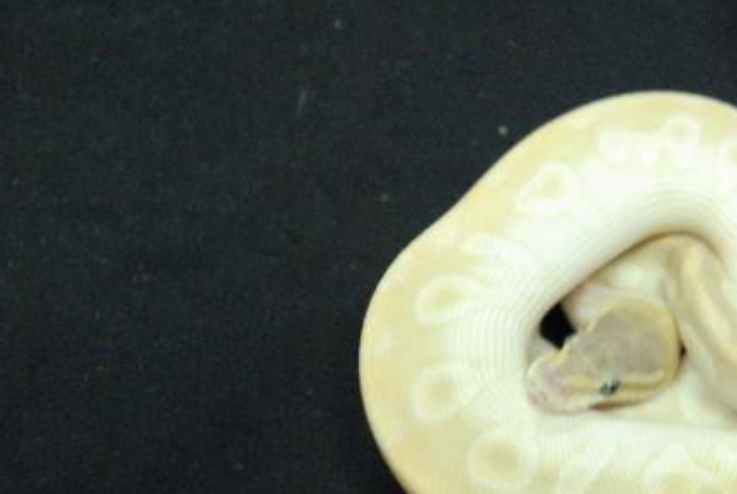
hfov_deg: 23.2
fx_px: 1764
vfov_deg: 15.8
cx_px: 600
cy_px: 442
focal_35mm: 86
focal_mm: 30
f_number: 4
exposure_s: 1/25
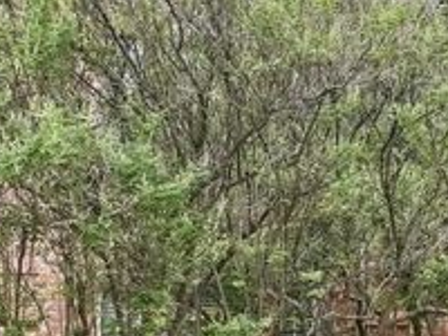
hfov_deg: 12.2
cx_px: 827
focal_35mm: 148
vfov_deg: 10.0
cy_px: 223
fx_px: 1915
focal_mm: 30
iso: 400
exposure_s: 1/500
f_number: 8
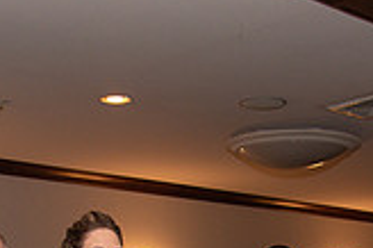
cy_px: 427
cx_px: 239
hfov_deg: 23.9
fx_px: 880
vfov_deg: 14.4
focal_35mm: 85
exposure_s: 1/200
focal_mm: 24
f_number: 4
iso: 800
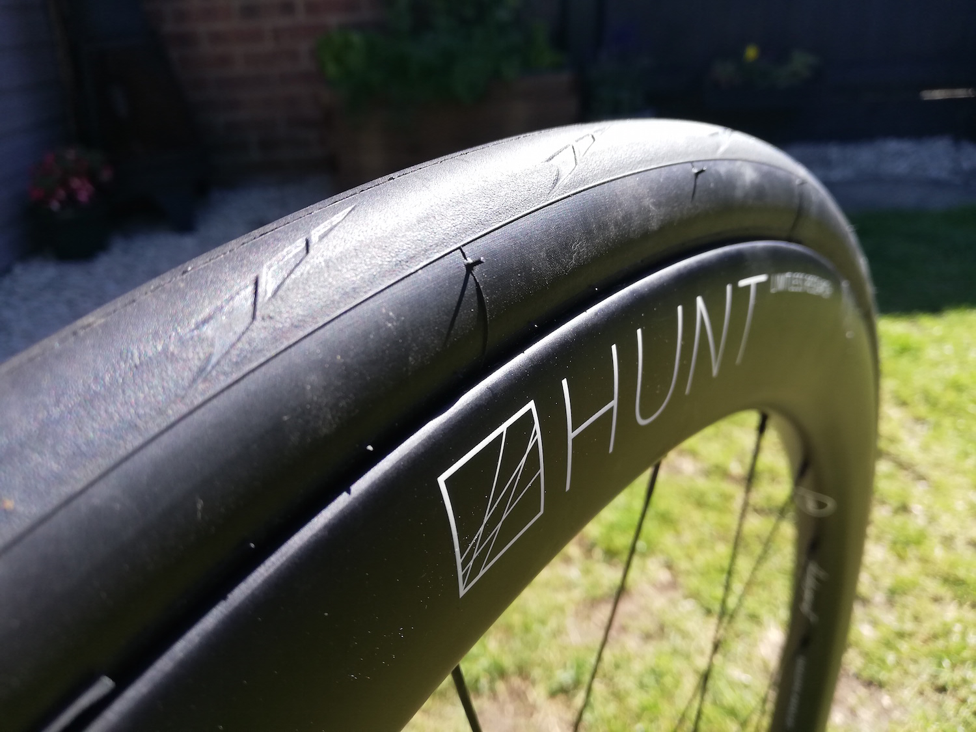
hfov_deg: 67.3
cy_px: 366
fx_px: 733
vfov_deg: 53.1
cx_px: 488
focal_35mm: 26
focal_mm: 3.81
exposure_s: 1/234
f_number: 2.2
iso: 50
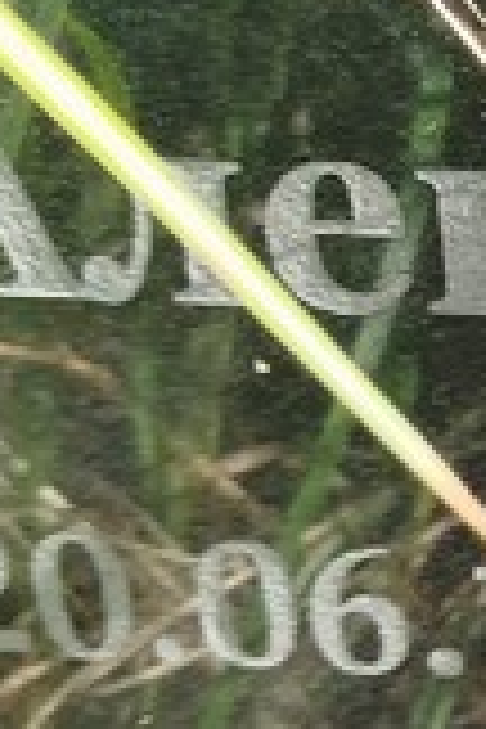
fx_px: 2491
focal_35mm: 123
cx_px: 1026
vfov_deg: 16.7
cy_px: 351
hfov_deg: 10.2
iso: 50
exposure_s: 1/109
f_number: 1.7
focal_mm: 5.31
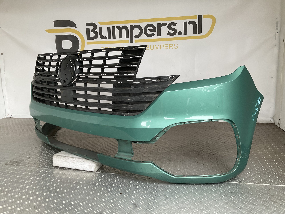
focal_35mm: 29
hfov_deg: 61.7
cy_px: 107
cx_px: 142
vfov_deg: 48.2
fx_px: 239
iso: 50
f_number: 1.8
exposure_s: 1/50
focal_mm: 3
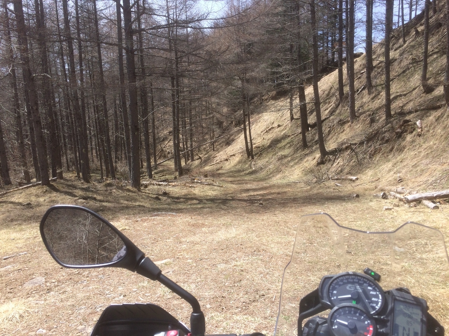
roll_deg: +2.7
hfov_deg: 61.7
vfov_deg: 48.2
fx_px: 376
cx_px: 224
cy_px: 168
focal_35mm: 29
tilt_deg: -10.1
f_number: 2.2
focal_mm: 4.15
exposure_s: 1/1109
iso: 32
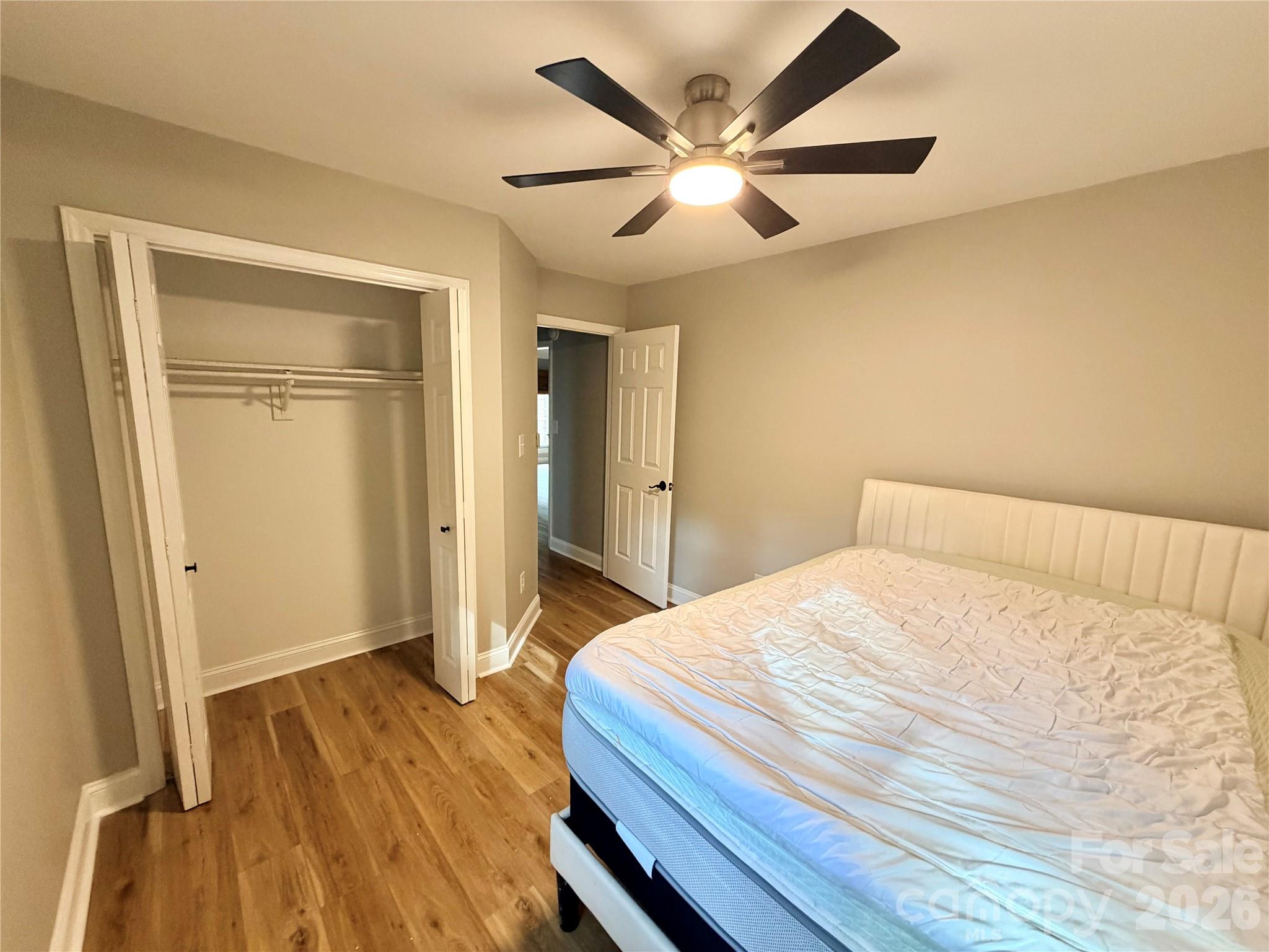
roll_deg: -1.1
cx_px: 634
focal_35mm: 14
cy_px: 476
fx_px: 513
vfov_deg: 85.7
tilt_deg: -7.9
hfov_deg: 102.1
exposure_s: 1/60
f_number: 2.2
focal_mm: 2.22
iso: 250
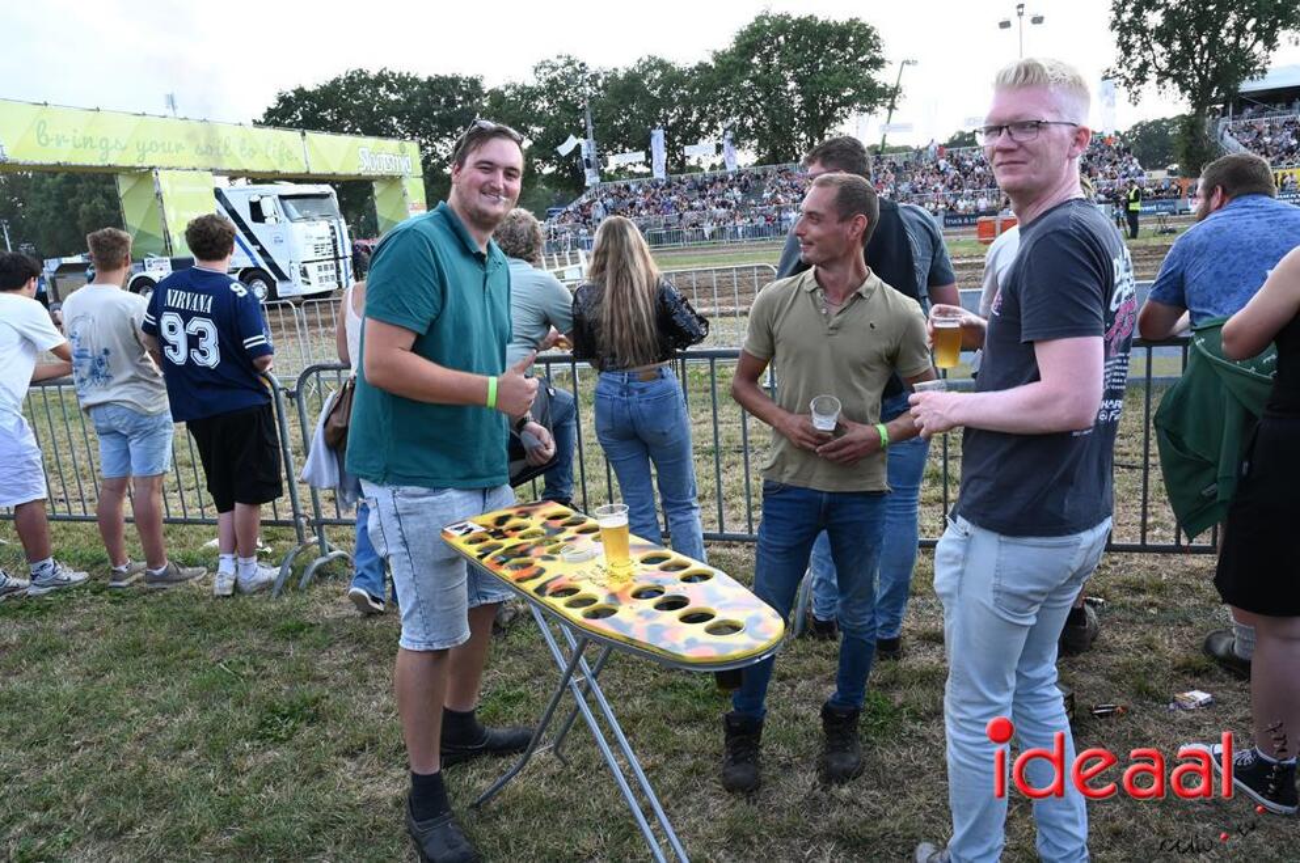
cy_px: 432
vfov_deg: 49.4
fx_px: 938
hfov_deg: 69.5
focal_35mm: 26
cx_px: 650
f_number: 8
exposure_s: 1/250
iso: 640
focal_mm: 26
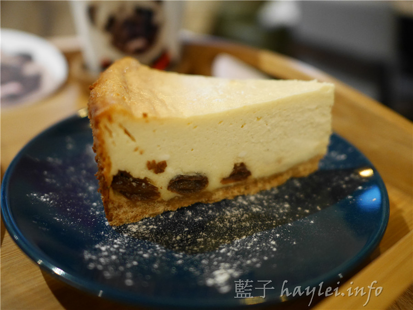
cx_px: 206
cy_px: 155
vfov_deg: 46.8
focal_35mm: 30
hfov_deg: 60.0
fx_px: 358
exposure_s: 1/60
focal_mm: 15
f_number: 1.7
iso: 2000
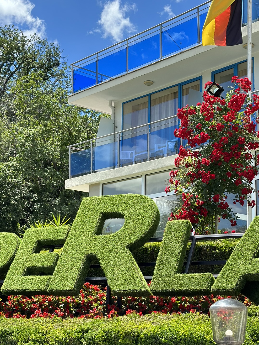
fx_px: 679
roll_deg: -0.7
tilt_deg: +11.1
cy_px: 192
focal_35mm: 68
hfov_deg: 21.6
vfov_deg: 28.5
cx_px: 135
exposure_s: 1/3597
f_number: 1.78
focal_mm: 6.86
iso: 80
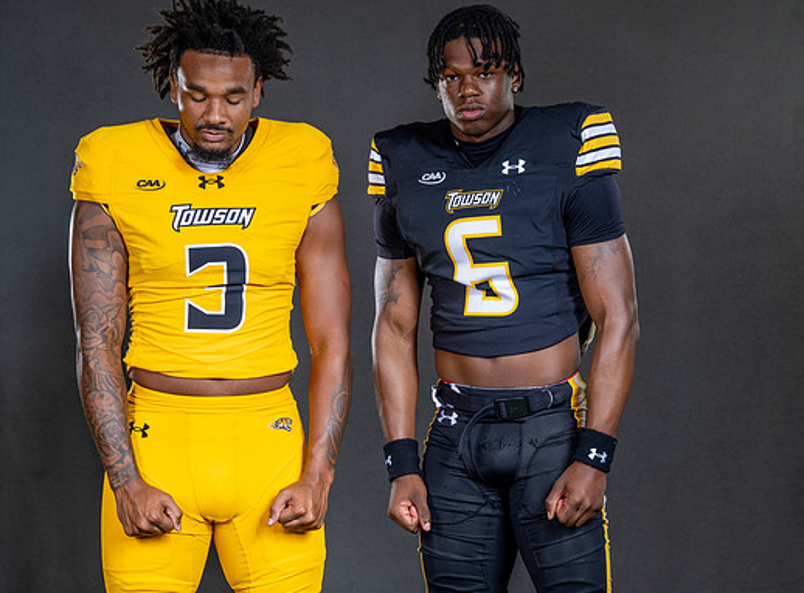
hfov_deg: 25.4
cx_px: 509
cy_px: 313
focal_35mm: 77
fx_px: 1778
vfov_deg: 18.9
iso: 100
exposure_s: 1/200
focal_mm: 55
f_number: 8
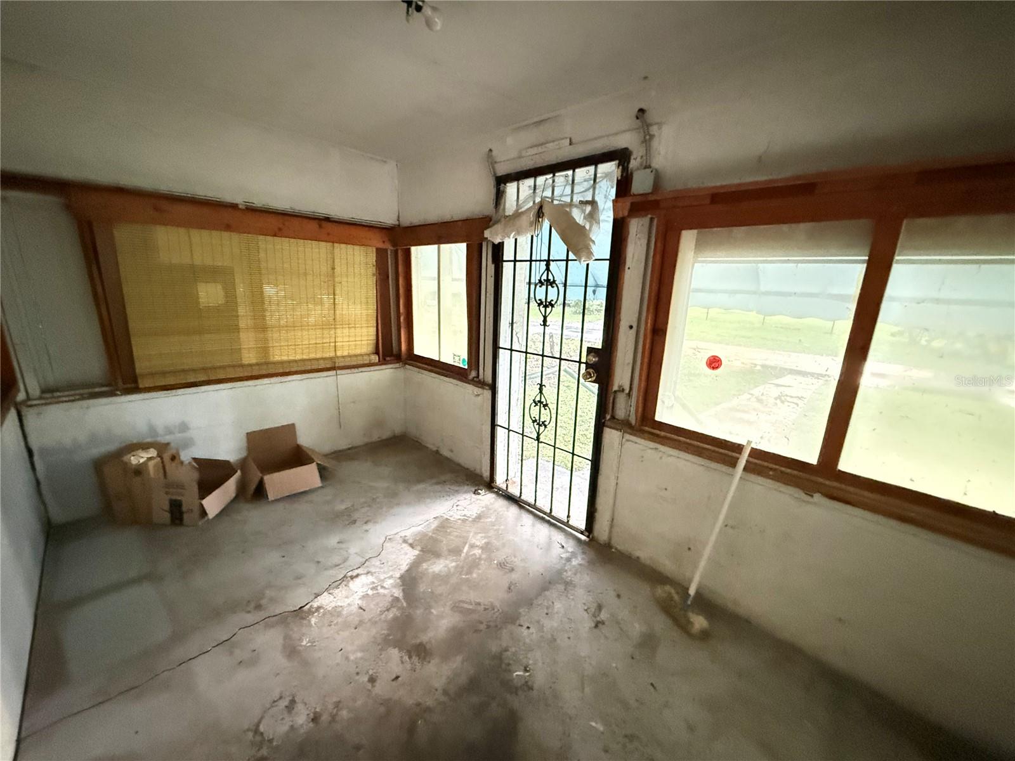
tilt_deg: -13.9
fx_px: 411
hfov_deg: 102.1
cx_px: 508
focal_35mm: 14
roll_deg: -2.9
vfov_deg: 85.7
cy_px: 380
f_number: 2.2
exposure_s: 1/22
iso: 3200
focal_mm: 2.22
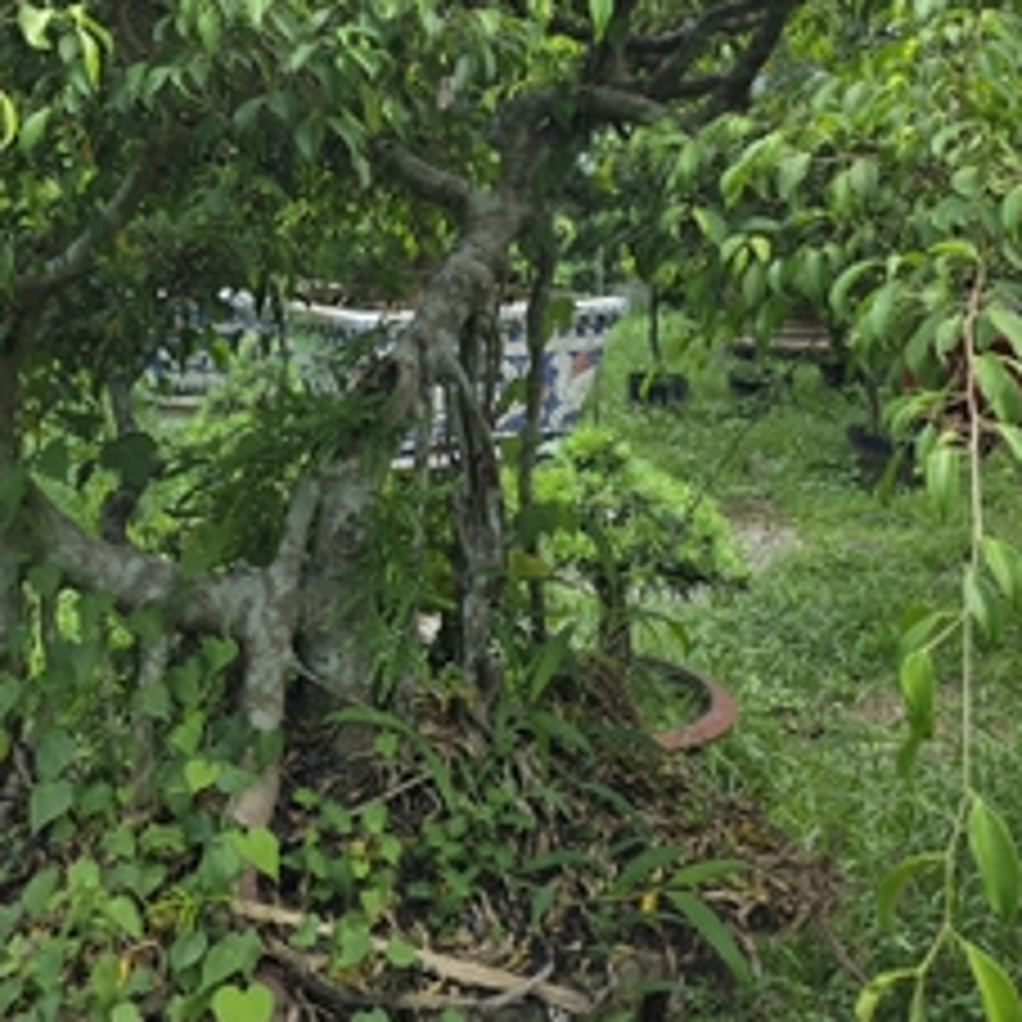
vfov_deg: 37.8
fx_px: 1436
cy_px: 207
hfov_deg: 38.9
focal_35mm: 43
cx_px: 378
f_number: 1.7
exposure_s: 1/1429
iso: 80
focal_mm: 6.3
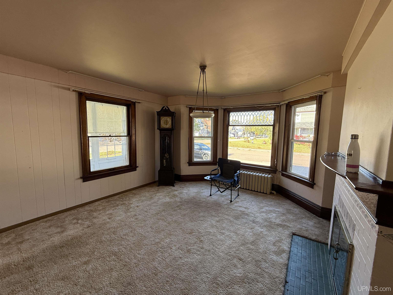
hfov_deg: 102.1
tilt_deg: -5.8
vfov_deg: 85.7
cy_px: 148
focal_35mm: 14
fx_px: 159
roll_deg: -0.9
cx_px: 196
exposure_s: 1/99
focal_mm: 2.22
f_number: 2.2
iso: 100
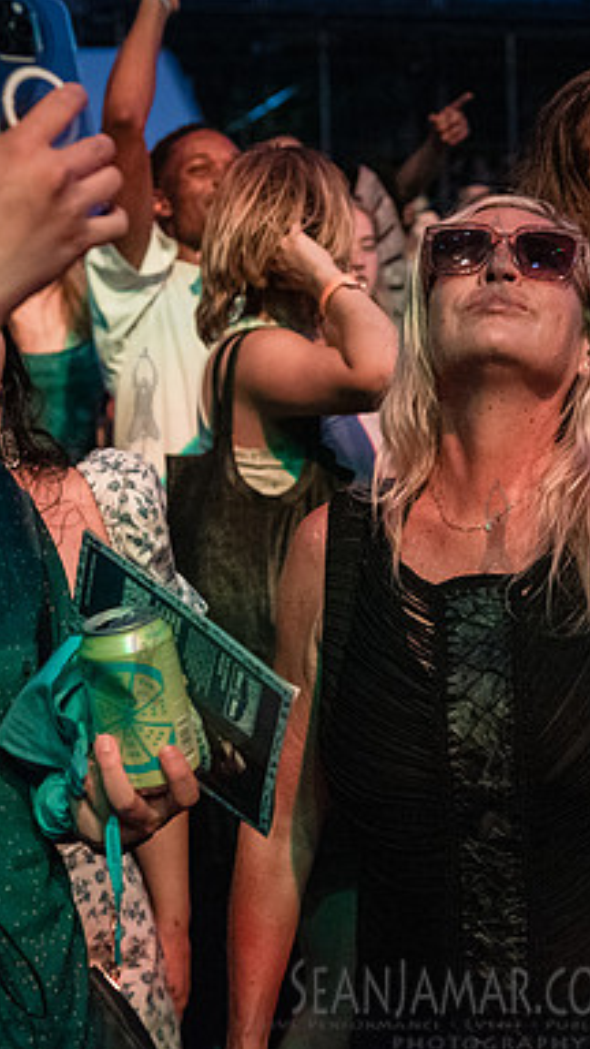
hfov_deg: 15.8
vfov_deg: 27.9
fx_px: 2114
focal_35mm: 76
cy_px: 526
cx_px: 494
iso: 10000
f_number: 3.5
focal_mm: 48
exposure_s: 1/500
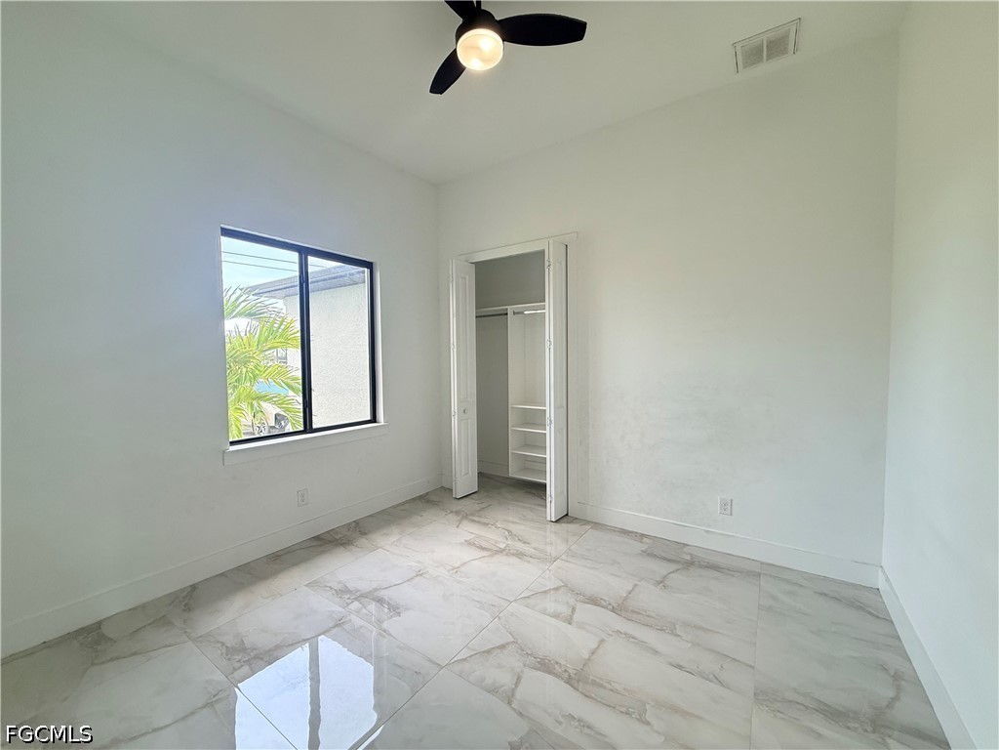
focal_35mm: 14
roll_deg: +0.5
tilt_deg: -2.5
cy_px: 375
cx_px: 500
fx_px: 404
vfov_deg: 85.7
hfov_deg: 102.1
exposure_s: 1/120
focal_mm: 2.22
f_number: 2.2
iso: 125
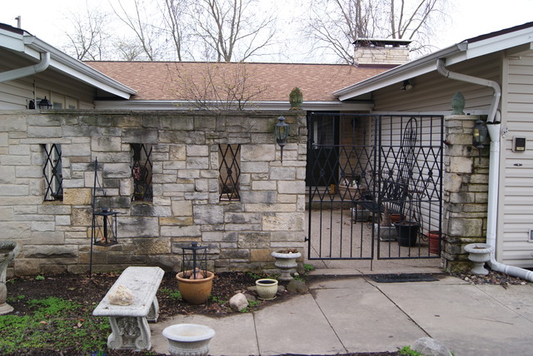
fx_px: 533
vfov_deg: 36.9
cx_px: 266
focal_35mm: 36
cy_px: 178
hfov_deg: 53.1
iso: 100
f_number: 5
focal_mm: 24
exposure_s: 1/50
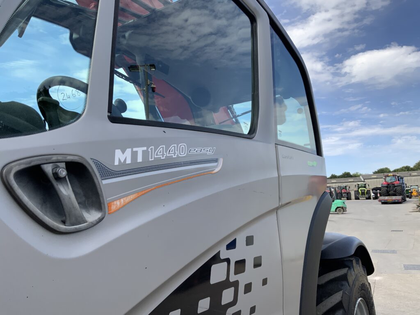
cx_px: 210
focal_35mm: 29
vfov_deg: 48.2
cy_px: 158
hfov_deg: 61.7
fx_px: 352
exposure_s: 1/898
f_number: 1.8
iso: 16
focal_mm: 3
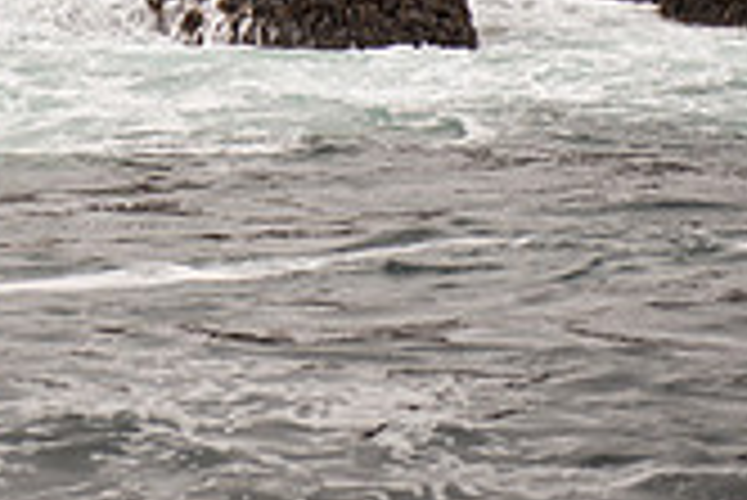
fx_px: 5088
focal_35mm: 245
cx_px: 194
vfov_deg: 5.6
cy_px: -295
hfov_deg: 8.4
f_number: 2.8
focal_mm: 70
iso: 100
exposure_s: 1/800
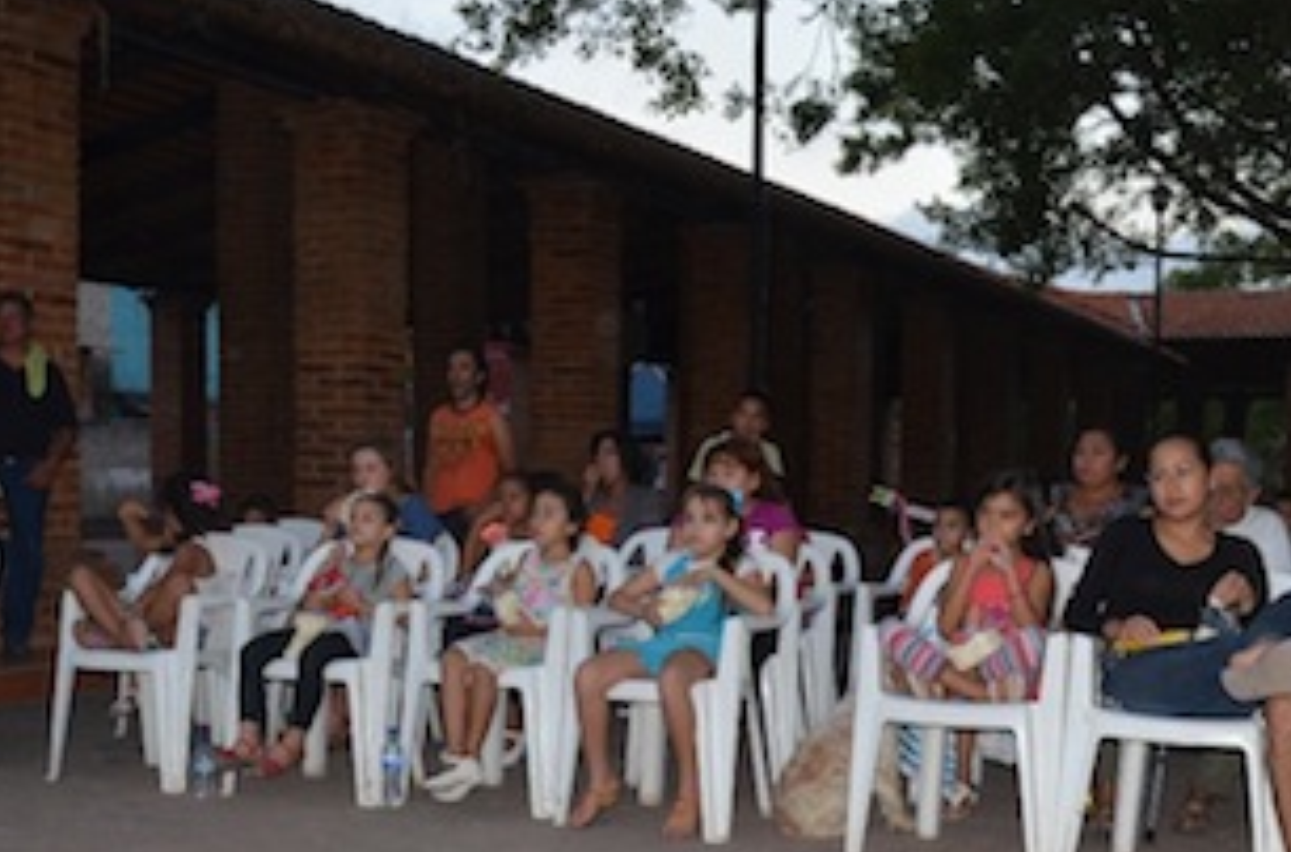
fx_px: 1931
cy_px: 647
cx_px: 692
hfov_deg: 37.0
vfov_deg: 24.6
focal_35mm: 54
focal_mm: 22
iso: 250
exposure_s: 1/50
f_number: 5
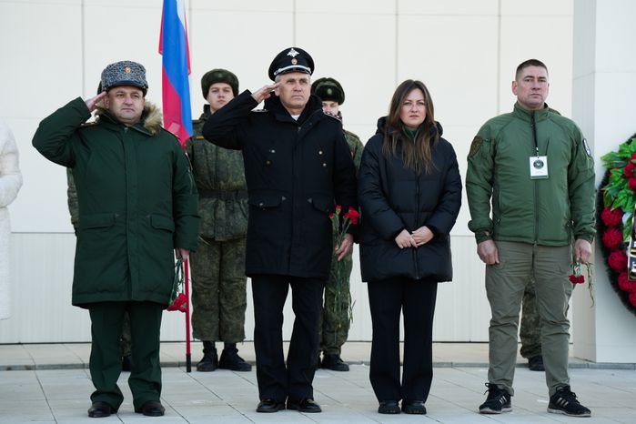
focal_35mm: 128
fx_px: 2261
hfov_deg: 16.0
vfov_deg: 10.7
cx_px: 318
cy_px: 212
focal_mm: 128
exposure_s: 1/640
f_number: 5.6
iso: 800
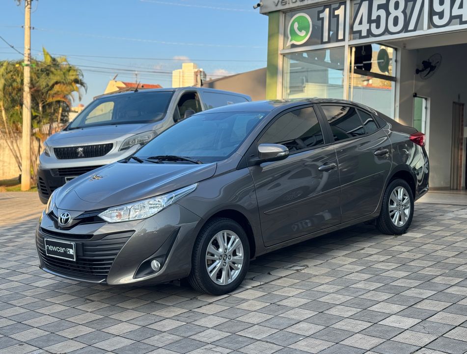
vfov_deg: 30.4
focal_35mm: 48
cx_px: 234
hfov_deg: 39.5
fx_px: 650
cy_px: 177
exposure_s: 1/514
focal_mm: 6.76
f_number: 1.78
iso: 64
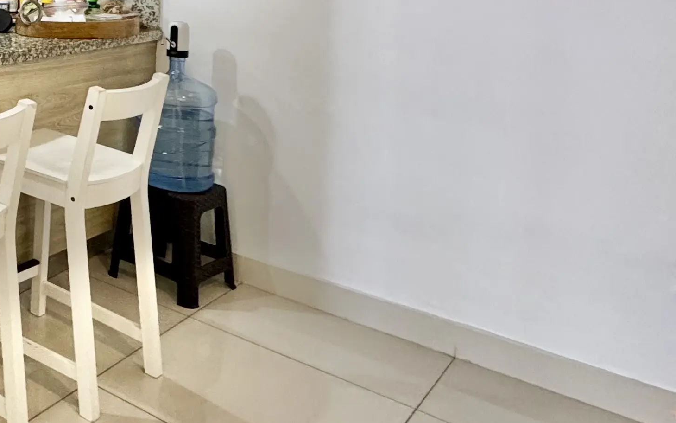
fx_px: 755
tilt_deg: -2.8
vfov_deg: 28.4
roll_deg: -0.7
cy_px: -43
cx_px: -199
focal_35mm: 41
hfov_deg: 34.4
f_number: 2.2
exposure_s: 1/60
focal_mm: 2.22
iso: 250
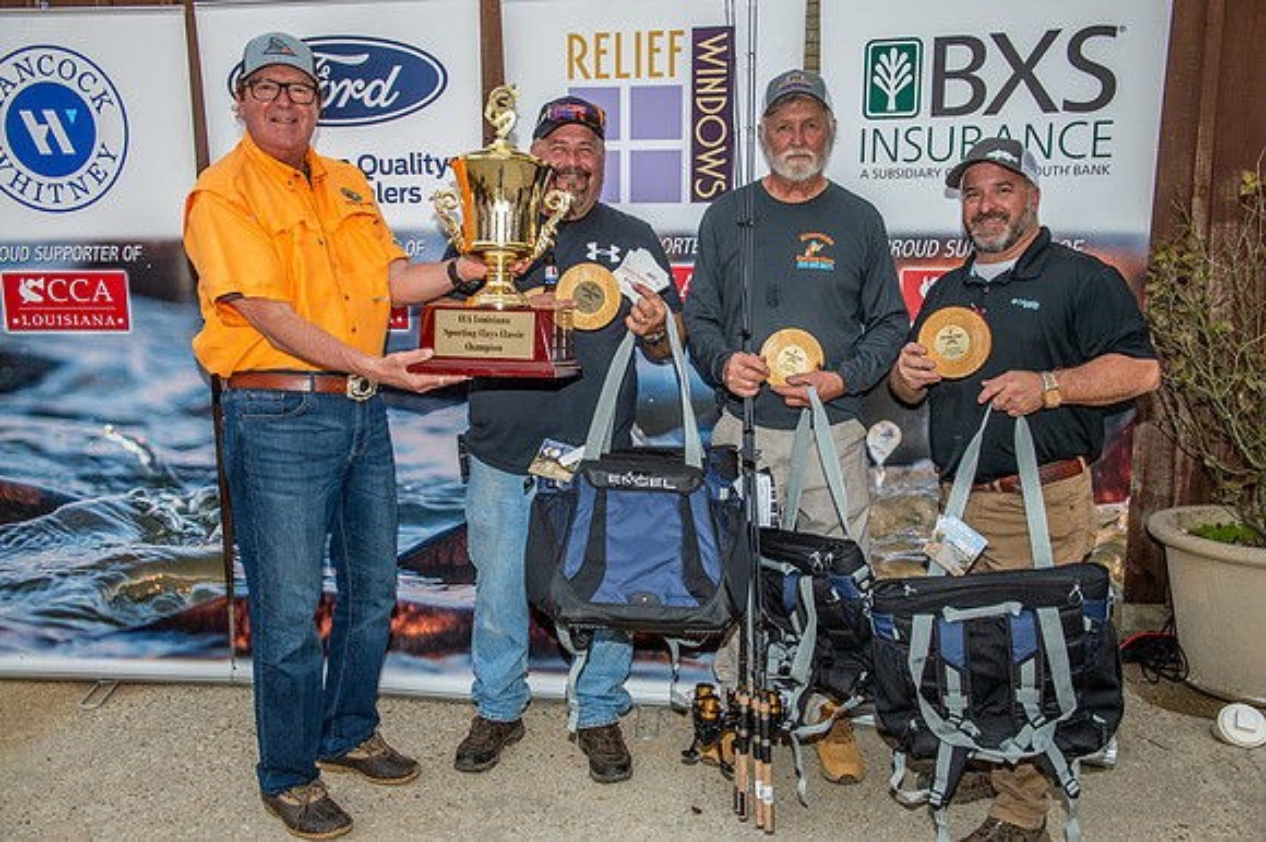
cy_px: 421
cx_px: 633
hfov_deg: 58.7
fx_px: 1125
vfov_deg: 41.1
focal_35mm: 32
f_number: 6.3
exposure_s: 1/200
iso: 160
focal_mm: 32
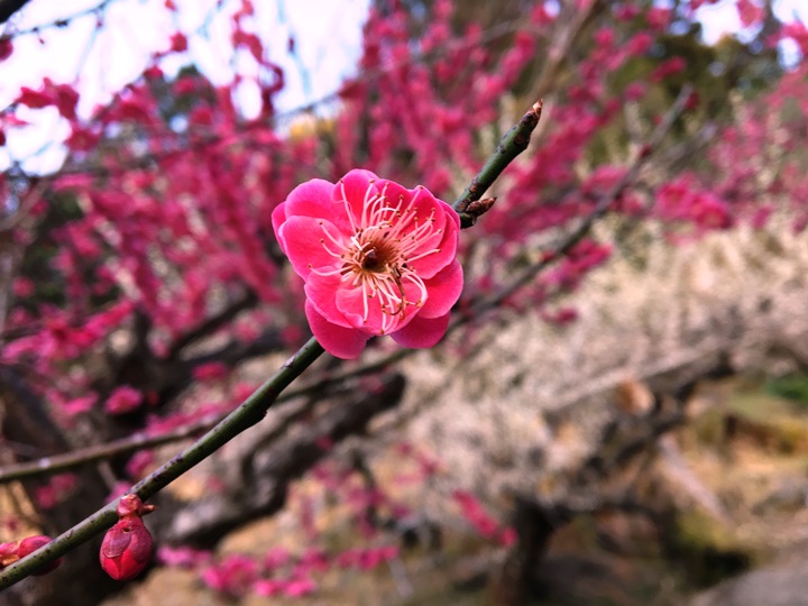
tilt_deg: +20.7
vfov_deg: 48.2
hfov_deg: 61.7
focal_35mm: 29
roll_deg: -3.2
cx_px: 404
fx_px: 677
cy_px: 303
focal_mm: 4.15
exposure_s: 1/120
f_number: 2.2
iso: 32
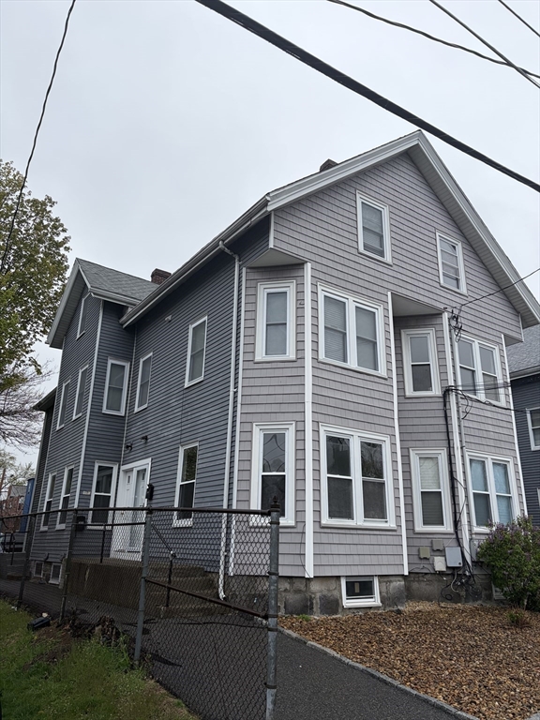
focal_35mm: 26
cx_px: 270
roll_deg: +0.1
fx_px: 541
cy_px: 360
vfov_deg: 67.3
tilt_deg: +19.1
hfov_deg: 53.1
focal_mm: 5.96
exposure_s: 1/2639
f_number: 1.6
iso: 50
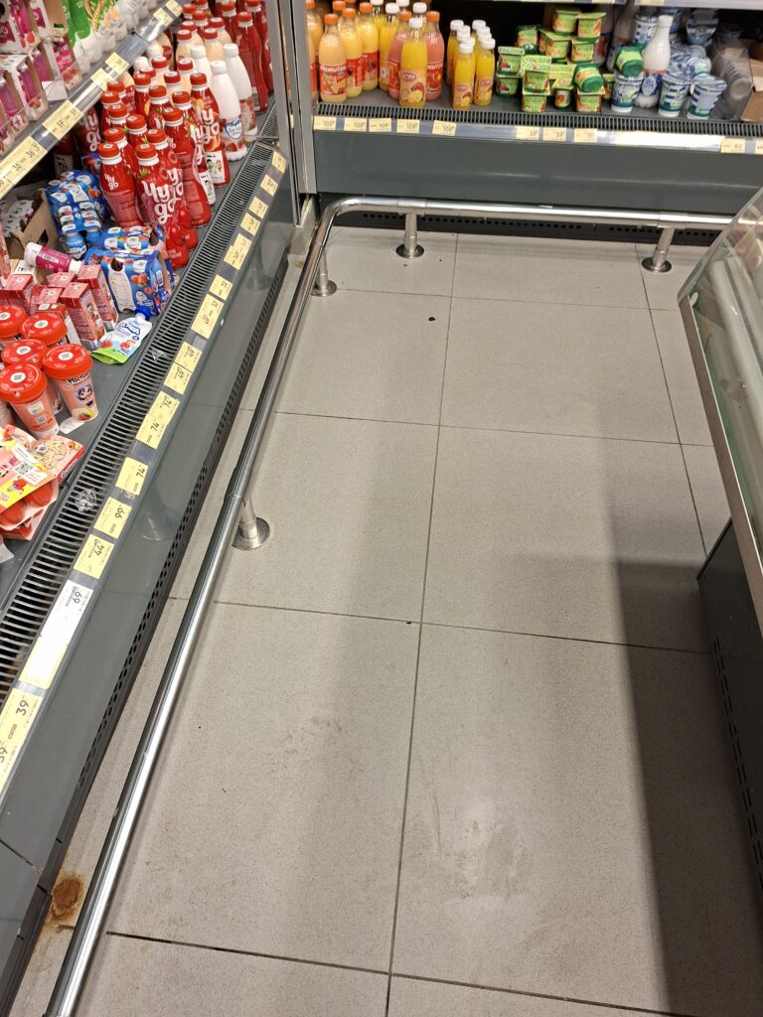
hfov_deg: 58.9
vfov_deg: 73.9
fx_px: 676
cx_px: 382
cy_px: 508
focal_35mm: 23
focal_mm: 5.54
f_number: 1.8
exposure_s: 1/100
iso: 64
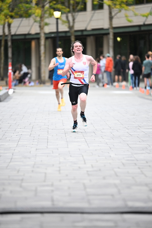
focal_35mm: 200
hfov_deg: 6.9
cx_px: 76
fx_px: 1266
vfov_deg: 10.3
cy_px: 114
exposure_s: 1/1250
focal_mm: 200
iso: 1600
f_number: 2.8
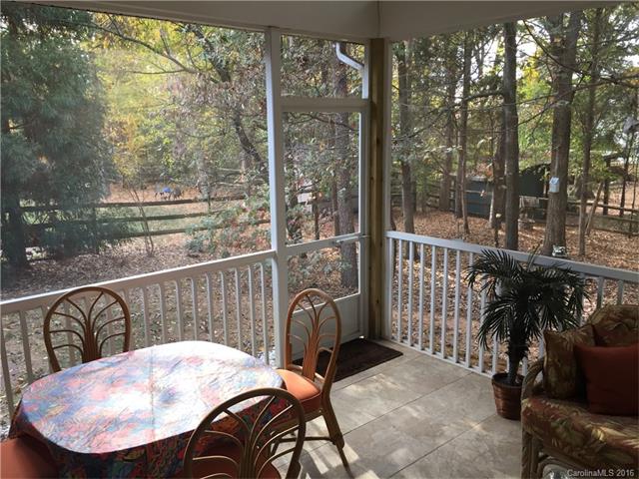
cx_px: 320
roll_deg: +0.4
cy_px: 240
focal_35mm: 29
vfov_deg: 48.2
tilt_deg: -10.5
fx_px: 535
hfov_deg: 61.7
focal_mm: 4.15
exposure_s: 1/40
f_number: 2.2
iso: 32
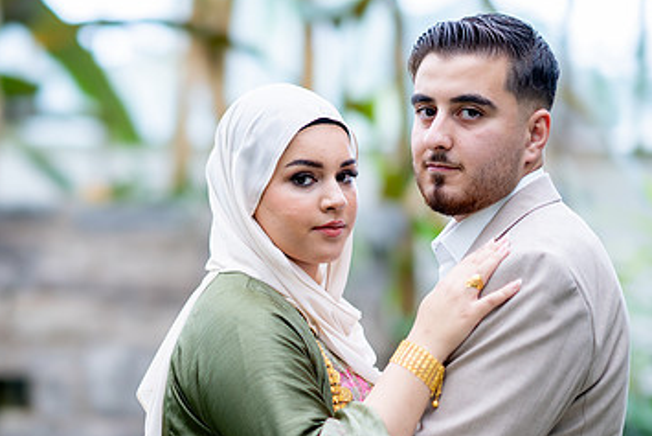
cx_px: 156
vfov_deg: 9.9
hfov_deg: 14.7
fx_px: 2518
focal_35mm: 139
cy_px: 270
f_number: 1.4
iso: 100
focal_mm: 85
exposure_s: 1/400
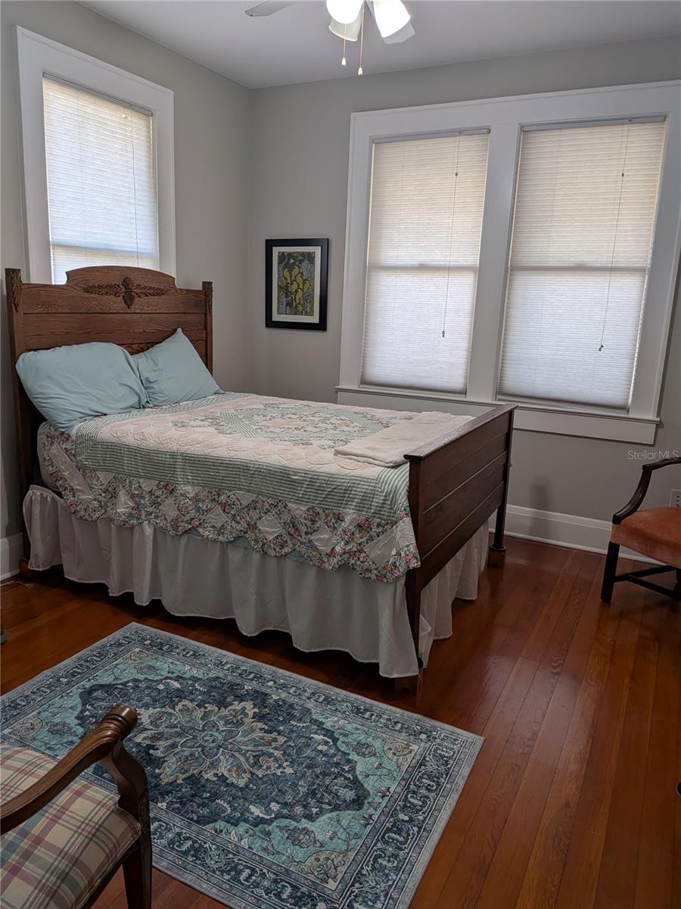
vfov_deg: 71.6
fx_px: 630
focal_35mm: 24
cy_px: 454
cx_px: 340
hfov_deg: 56.8
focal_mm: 4.53
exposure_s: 1/24
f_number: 1.7
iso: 27
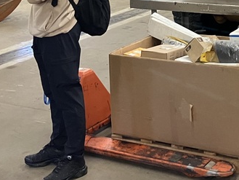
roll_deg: +2.0
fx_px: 587
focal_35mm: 85
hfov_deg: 22.8
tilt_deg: -1.9
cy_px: -74
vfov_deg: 16.2
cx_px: 179
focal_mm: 3.99
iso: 160
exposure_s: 1/60
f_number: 1.8
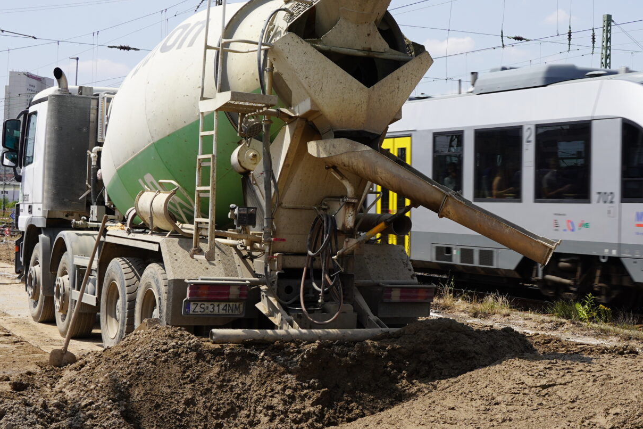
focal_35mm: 72
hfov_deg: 27.3
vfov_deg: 18.9
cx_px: 552
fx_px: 1286
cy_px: 224
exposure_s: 1/160
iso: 100
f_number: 11
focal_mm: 34
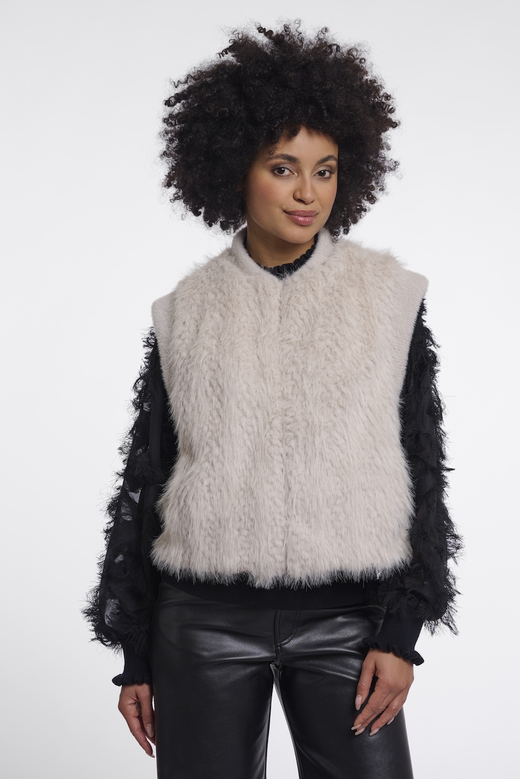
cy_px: 390
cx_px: 260
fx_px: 1538
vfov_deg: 28.5
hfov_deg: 19.2
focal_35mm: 71
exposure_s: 1/160
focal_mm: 71
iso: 125
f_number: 8
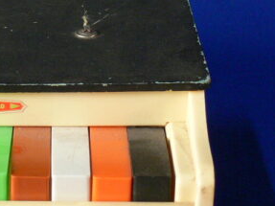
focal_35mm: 158
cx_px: -18
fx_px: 1255
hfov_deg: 12.3
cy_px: 84
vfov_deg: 9.4
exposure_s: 1/30
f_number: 3.2
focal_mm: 10.4
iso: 160
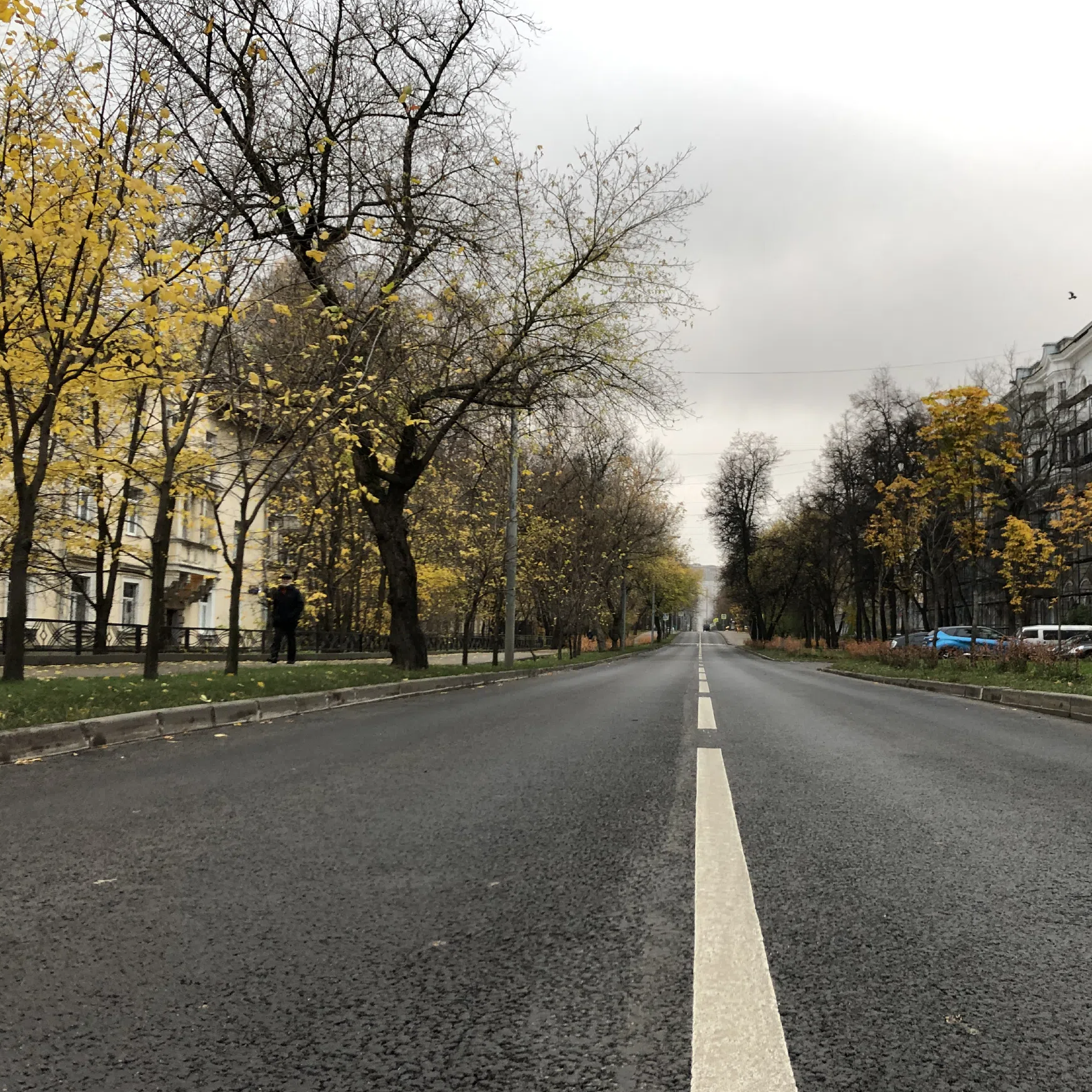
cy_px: 544
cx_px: 683
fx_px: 1213
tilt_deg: +5.4
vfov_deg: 48.5
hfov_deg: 48.0
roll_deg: -0.4
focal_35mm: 34
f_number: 1.8
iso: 25
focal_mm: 4
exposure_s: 1/30
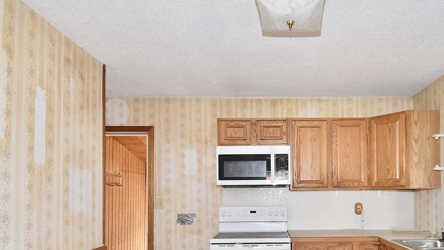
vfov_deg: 42.8
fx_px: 306
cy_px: 192
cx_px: 275
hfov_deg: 70.8
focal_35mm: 26
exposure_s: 1/60
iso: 800
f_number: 4.5
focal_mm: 10
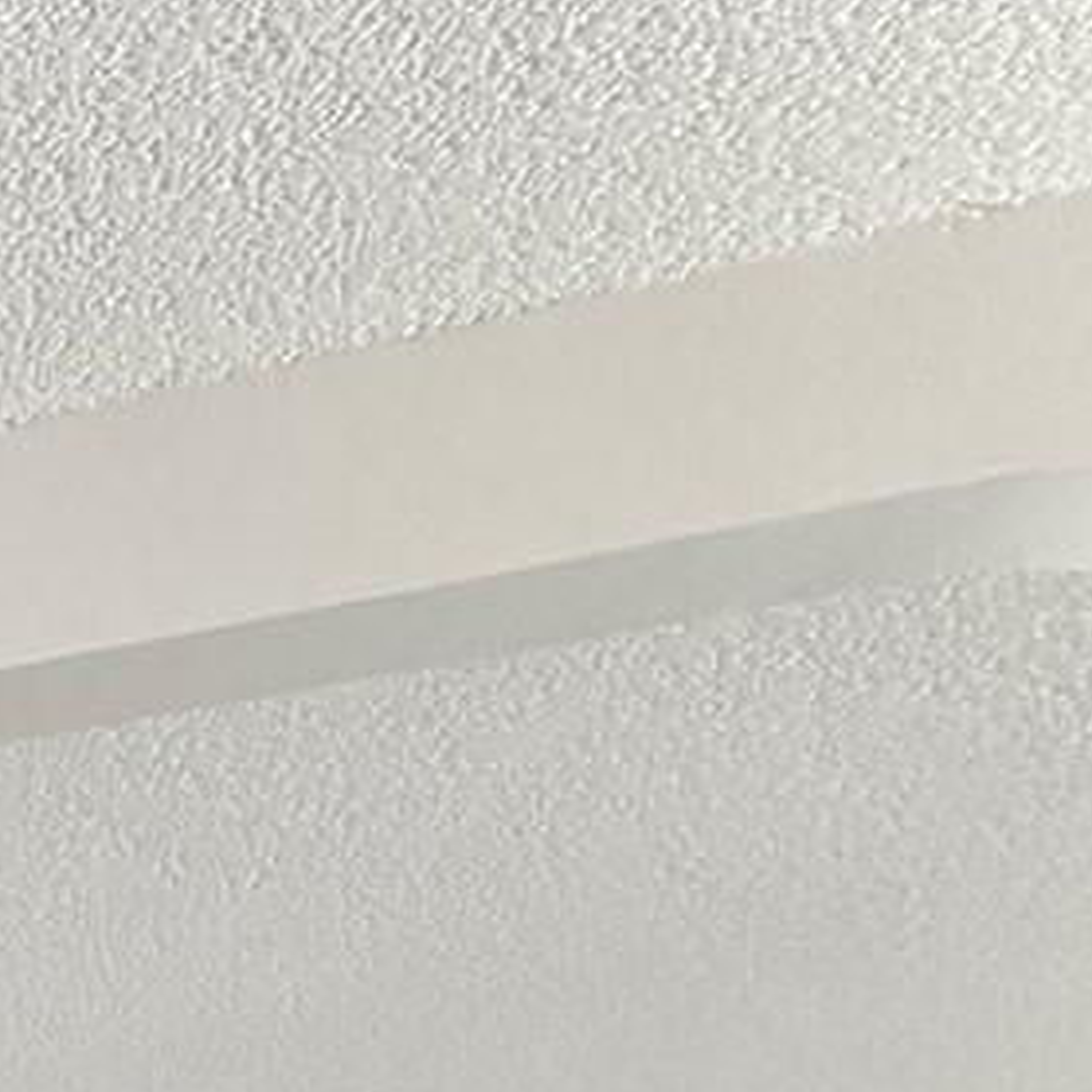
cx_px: -1757
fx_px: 2534
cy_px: 1984
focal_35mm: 71
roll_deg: -0.1
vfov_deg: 18.7
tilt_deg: -0.5
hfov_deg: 13.6
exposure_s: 1/190
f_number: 2.2
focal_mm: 2.22
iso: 50
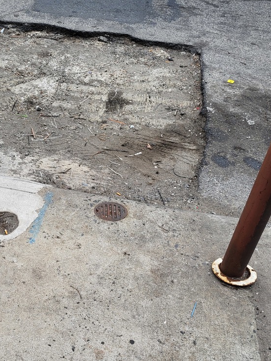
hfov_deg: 33.4
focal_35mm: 42
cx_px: 57
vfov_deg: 43.8
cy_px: 256
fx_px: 439
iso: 40
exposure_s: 1/799
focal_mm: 5.4
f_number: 1.8
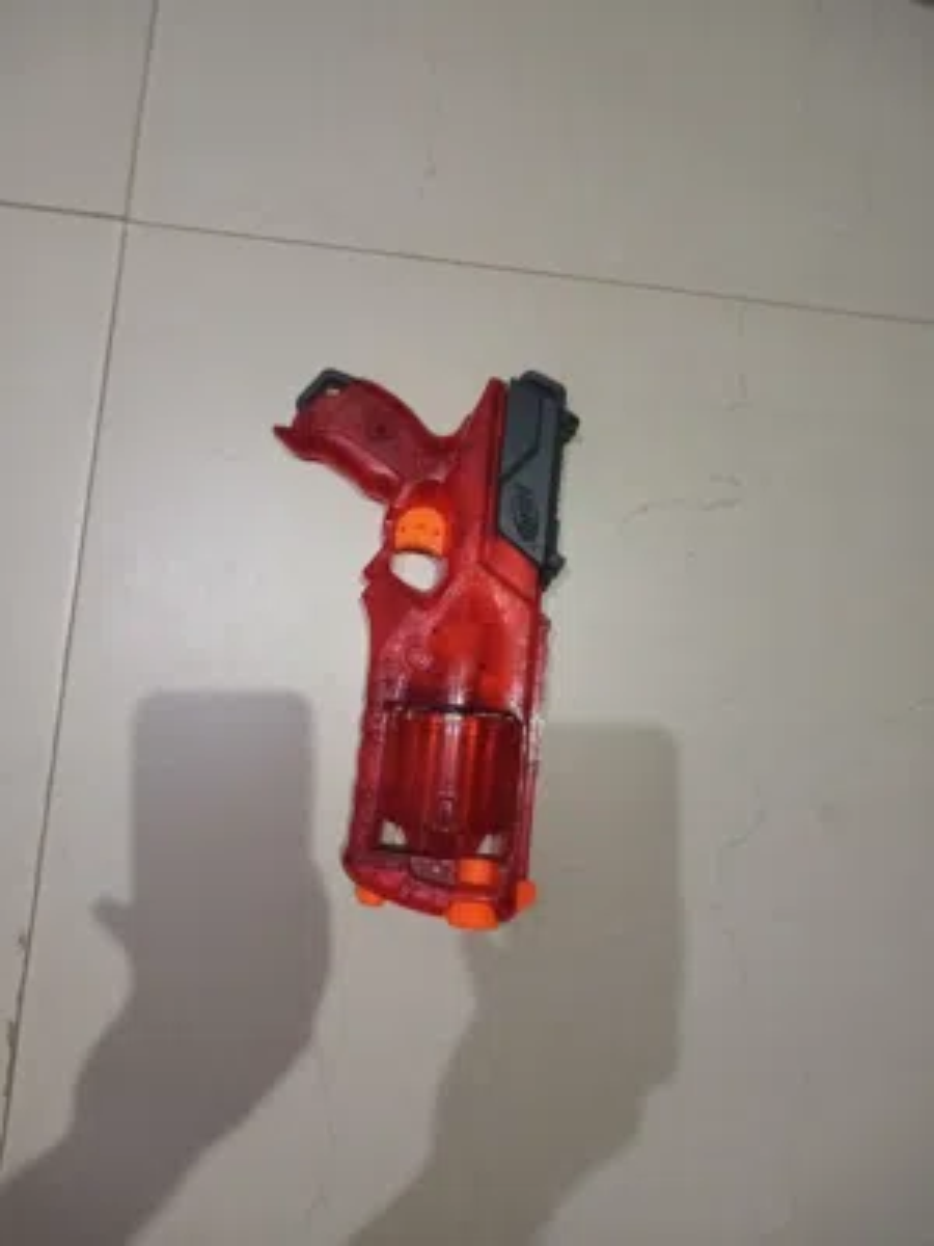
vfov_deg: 65.3
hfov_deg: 51.4
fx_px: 971
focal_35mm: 27
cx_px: 467
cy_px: 623
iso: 500
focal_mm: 4
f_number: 1.8
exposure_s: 1/24
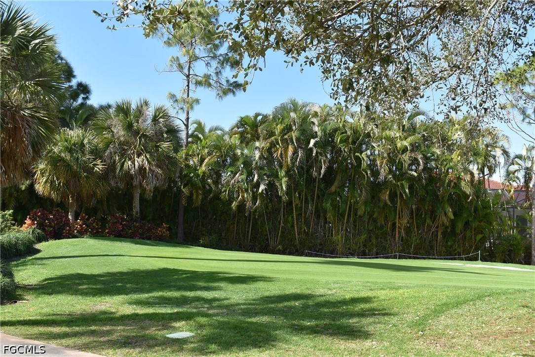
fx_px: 647
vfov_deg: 30.9
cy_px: 178
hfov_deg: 44.9
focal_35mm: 44
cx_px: 268
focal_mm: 29
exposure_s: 1/250
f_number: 8
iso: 160
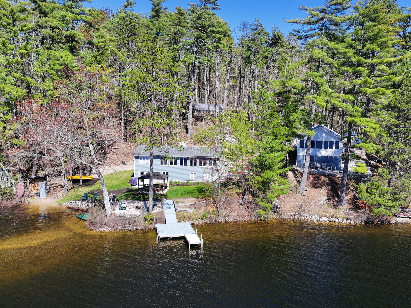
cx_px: 199
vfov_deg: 48.2
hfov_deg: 61.7
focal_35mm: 29
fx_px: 344
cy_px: 149
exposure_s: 1/1250
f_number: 2.8
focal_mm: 12.29
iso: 100
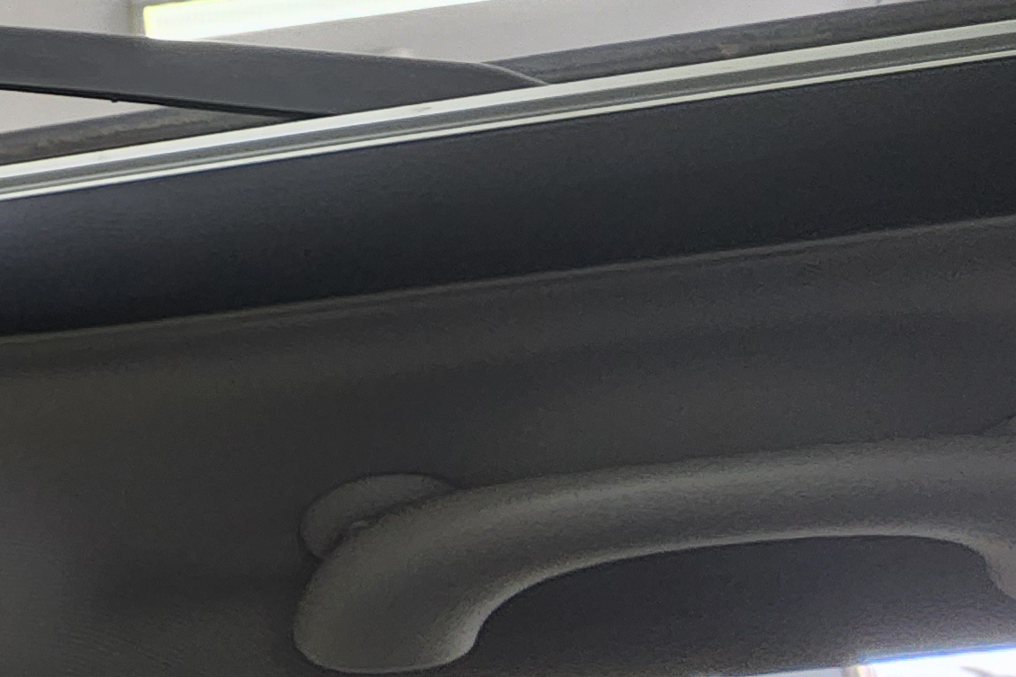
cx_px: -722
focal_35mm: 95
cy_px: -287
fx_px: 2681
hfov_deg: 17.9
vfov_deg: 13.7
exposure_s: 1/120
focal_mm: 3.08
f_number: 2
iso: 64
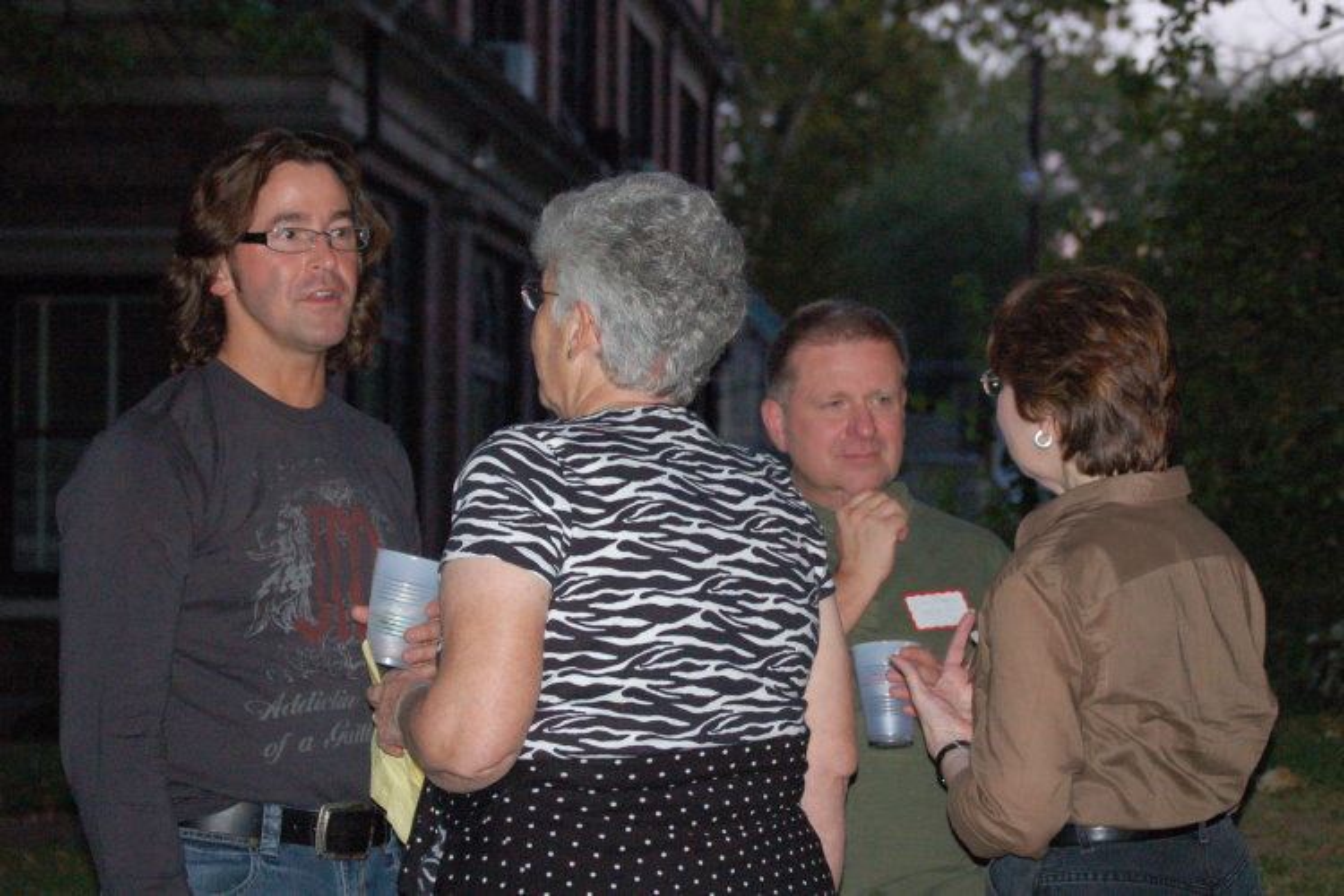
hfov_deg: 24.6
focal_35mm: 82
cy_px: 448
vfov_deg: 16.6
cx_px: 672
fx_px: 3080
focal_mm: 55
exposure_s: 1/60
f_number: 5
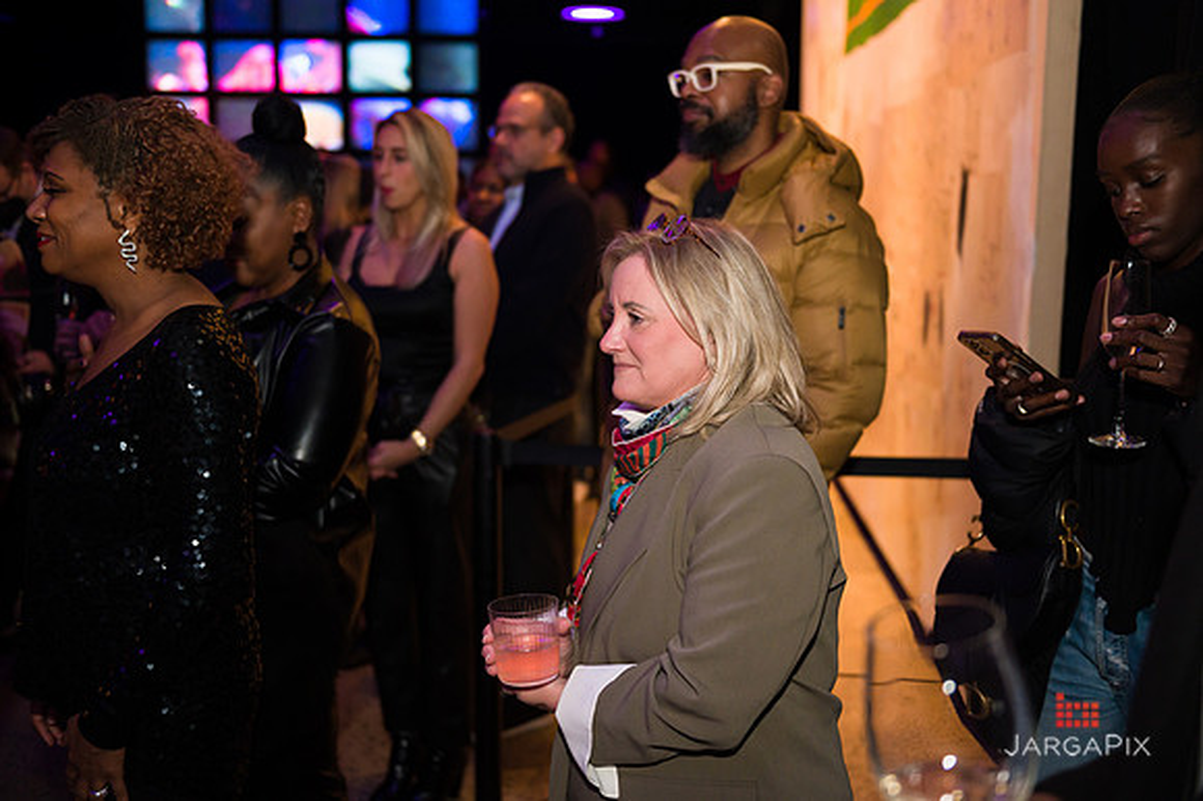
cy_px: 400
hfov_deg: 50.7
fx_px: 1269
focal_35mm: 38
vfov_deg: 35.0
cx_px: 602
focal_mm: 38
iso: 1600
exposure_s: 1/200
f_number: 3.2
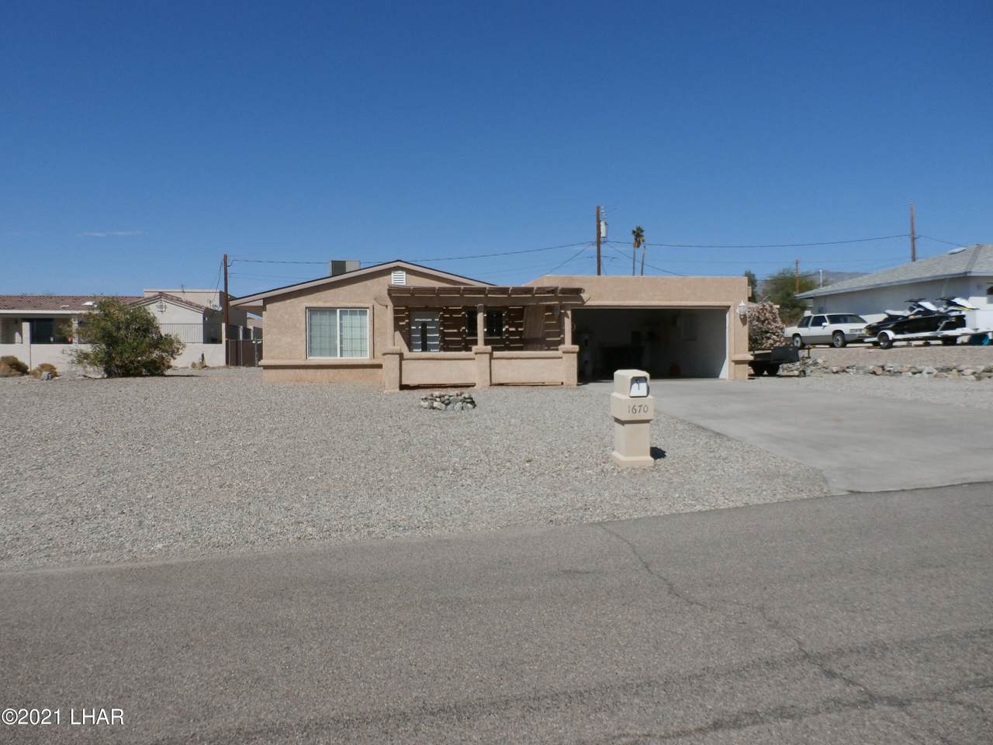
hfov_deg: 69.4
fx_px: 717
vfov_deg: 54.9
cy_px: 372
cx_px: 496
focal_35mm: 25
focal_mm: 4.5
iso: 100
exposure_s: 1/400
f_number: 8.7
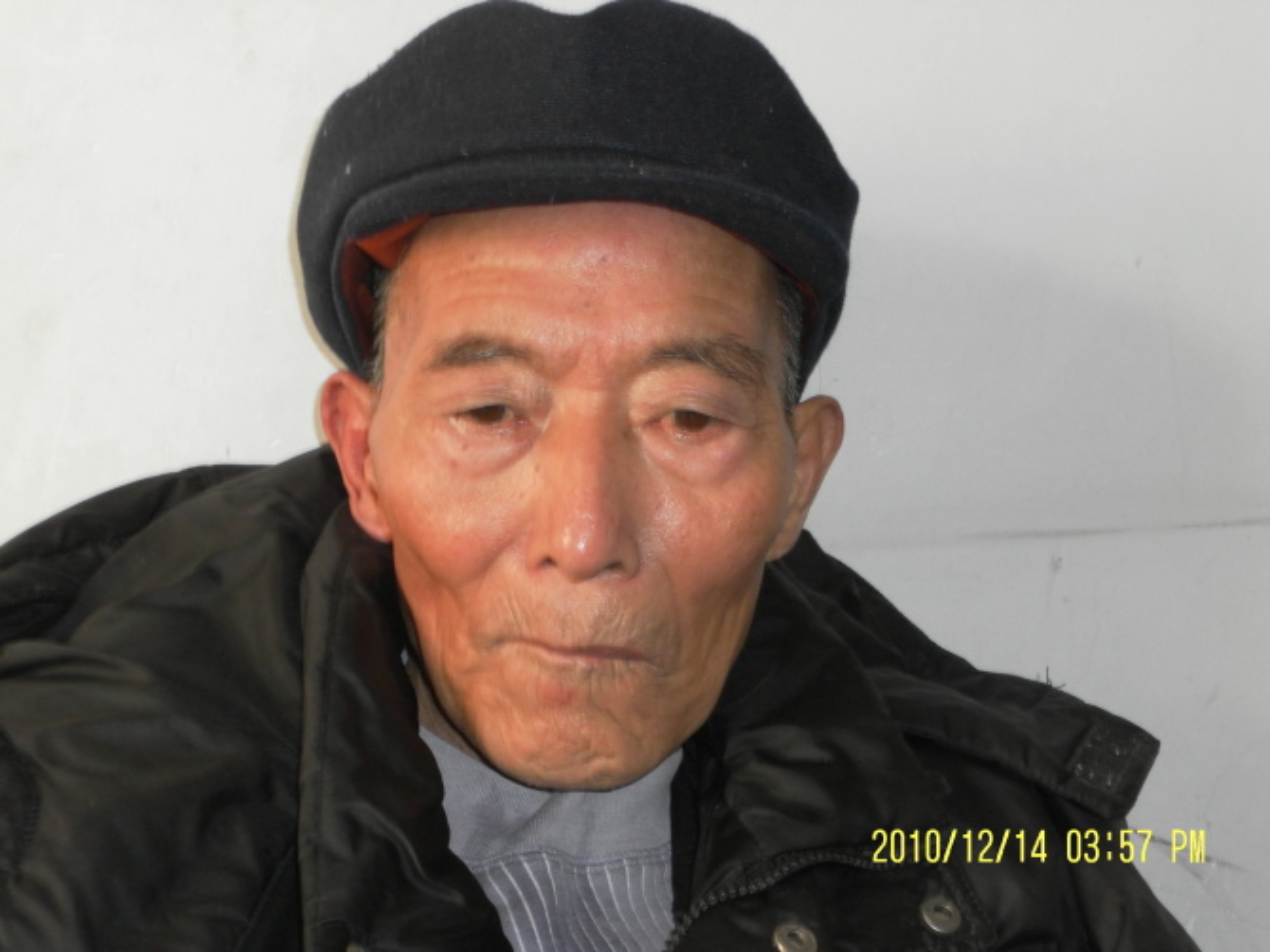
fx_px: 2421
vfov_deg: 22.2
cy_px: 476
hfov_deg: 29.4
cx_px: 635
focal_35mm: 66
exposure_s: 1/80
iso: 200
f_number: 5.3
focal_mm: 11.7
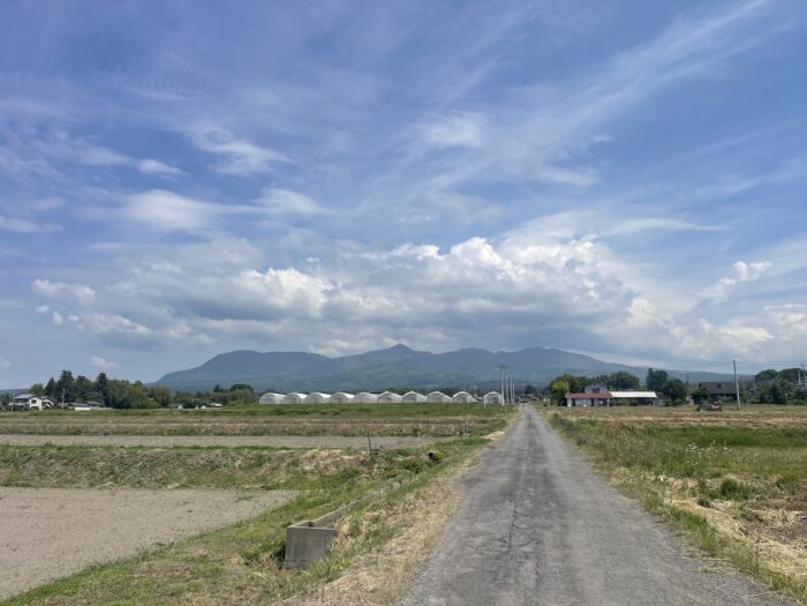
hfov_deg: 69.4
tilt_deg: +9.8
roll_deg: -0.9
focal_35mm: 25
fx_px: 583
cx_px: 404
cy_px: 303
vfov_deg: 54.9
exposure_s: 1/6993
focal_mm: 5.1
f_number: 1.6
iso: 32
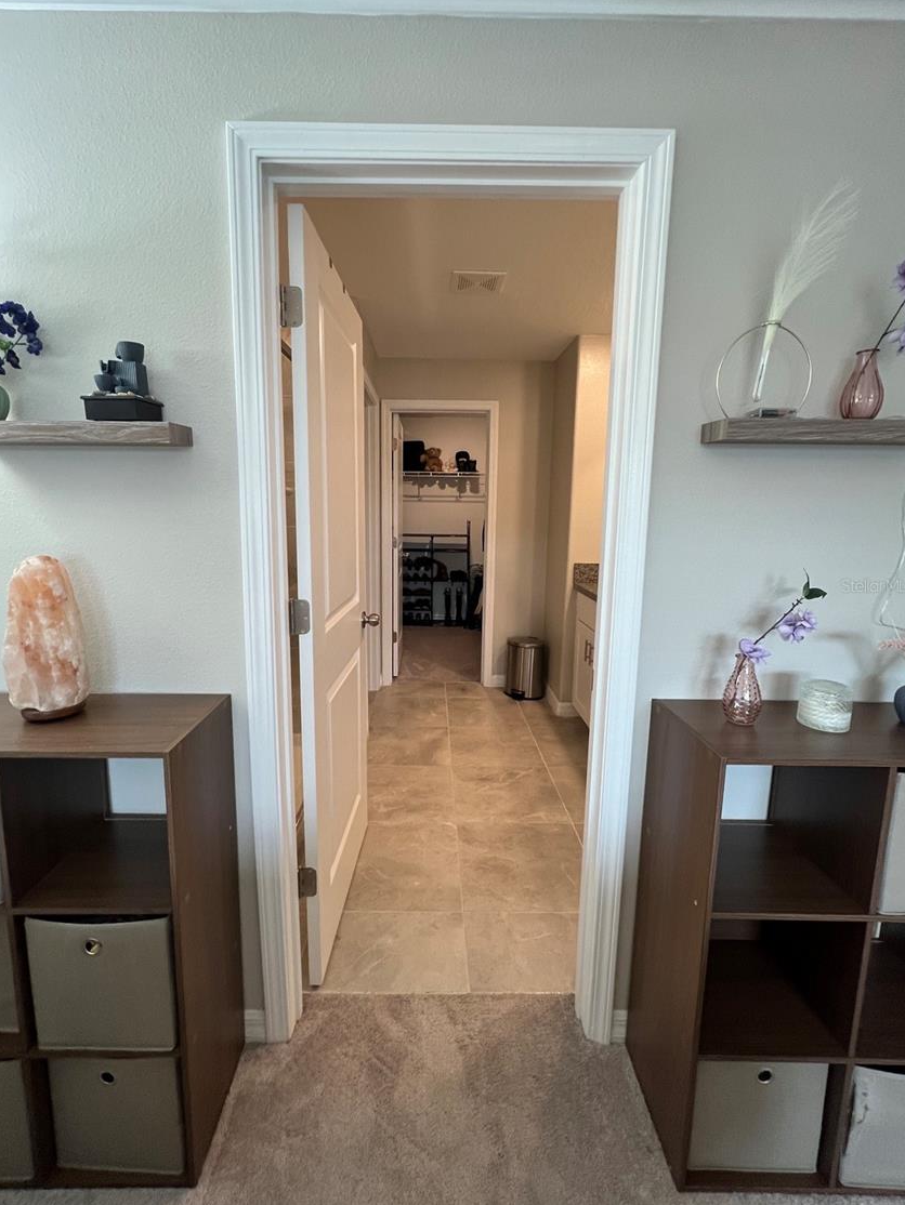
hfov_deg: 85.6
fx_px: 488
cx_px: 431
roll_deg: -0.9
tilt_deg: -10.0
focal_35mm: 14
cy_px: 585
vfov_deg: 102.0
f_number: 1.8
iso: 250
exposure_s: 1/120
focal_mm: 1.57
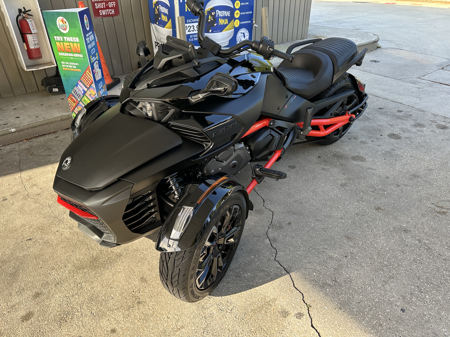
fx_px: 312
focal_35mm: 24
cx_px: 225
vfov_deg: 56.8
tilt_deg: -30.0
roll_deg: +1.5
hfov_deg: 71.6
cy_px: 168
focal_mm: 6.86
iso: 80
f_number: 1.78
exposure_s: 1/412
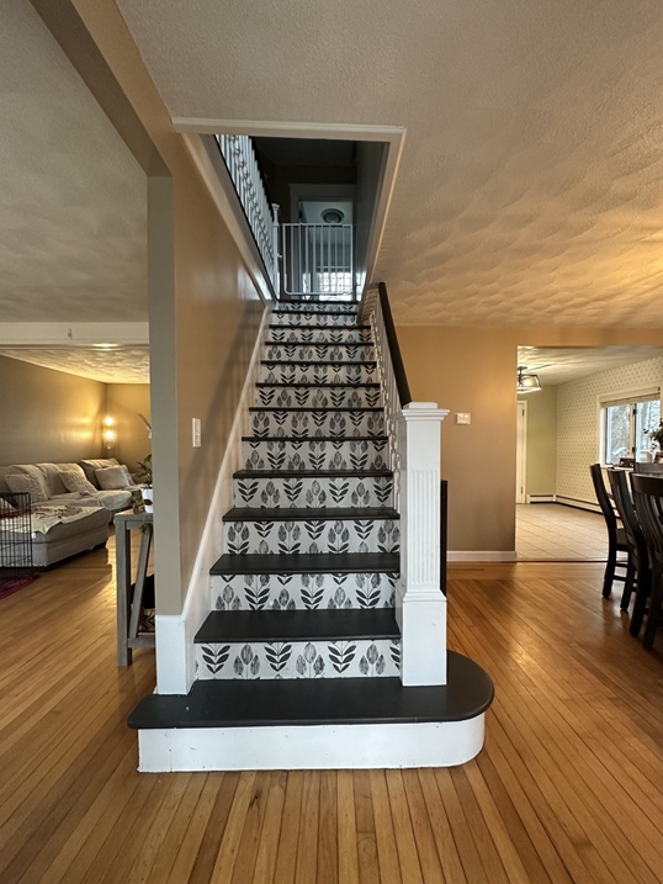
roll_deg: +0.0
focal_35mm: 15
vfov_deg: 98.1
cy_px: 456
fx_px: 383
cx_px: 340
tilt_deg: -0.7
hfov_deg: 81.7
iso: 400
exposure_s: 1/60
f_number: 2.2
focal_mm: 2.22
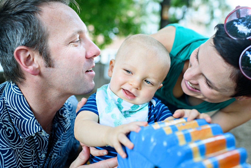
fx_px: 244
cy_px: 84
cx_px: 126
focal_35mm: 35
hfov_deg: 54.4
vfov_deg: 37.9
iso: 320
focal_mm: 35
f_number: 2.8
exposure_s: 1/320
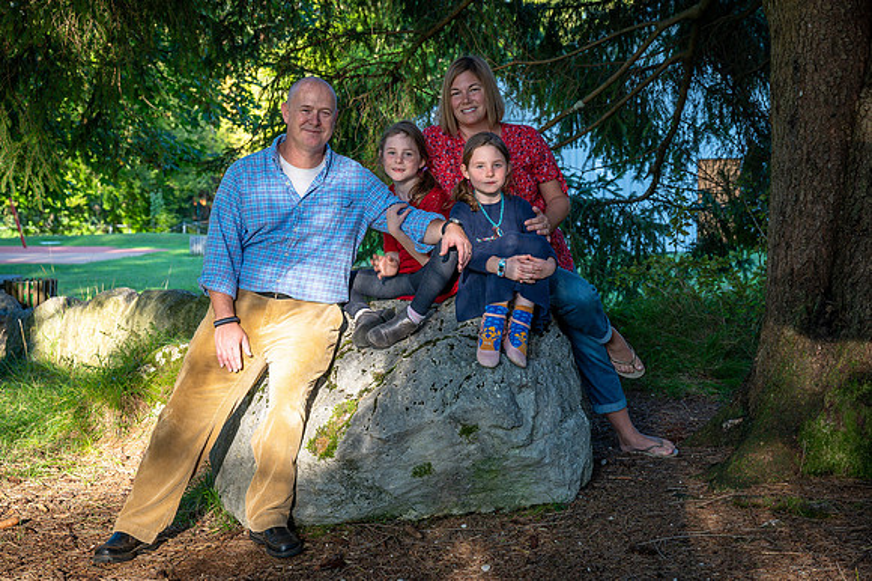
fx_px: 1519
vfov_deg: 21.6
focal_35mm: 63
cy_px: 328
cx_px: 446
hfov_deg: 32.0
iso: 200
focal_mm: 55
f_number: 5.6
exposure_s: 1/125
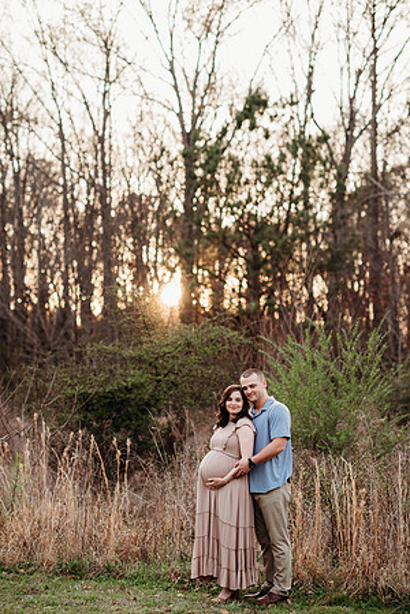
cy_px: 307
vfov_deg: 23.9
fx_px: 1452
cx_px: 205
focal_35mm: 85
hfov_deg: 16.1
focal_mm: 85
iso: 320
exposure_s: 1/400
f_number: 2.5
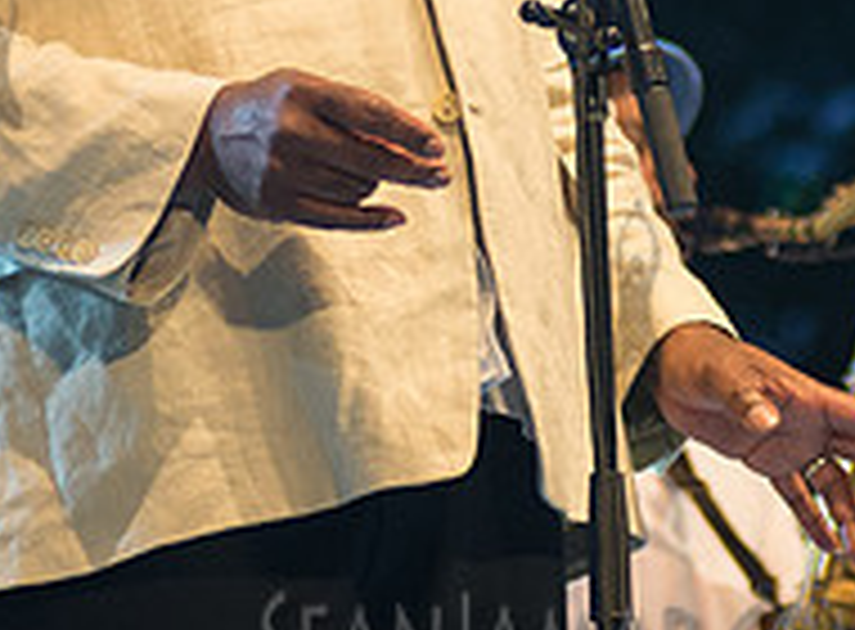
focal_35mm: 307
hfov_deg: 6.5
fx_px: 7535
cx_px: 242
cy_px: -202
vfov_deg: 4.8
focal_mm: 80
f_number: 3.2
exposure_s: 1/500
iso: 1600
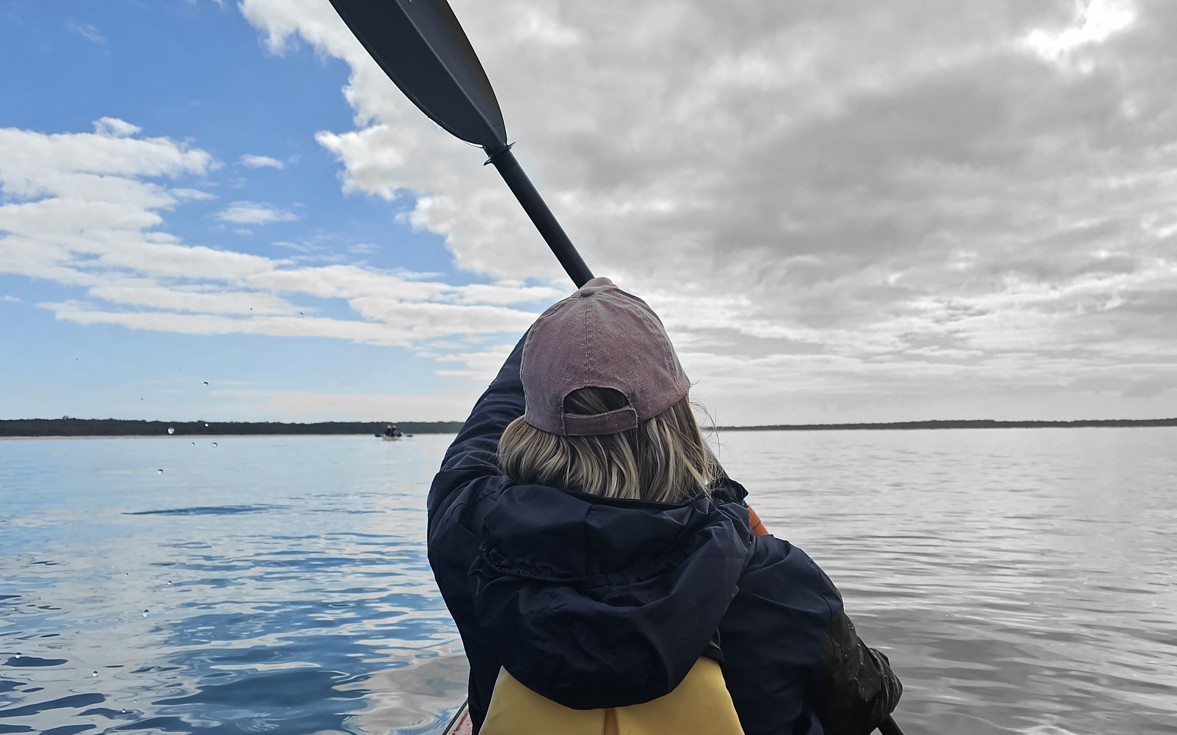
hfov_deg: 61.2
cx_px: 617
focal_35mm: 31
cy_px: 465
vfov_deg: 40.3
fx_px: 994
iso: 20
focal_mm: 6.3
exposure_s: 1/2000
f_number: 1.7
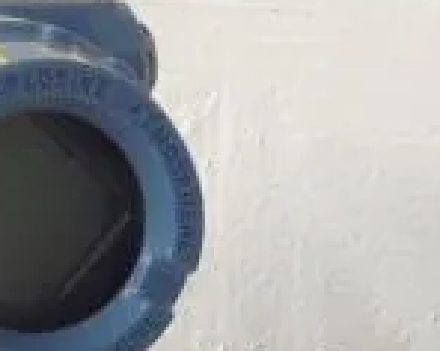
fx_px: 1925
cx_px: 363
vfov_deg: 10.2
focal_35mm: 148
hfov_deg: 13.0
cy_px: 461
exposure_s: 1/20
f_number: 2.4
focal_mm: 4.28
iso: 125
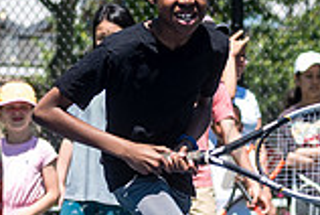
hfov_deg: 5.1
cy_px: 133
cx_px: 198
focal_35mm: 406
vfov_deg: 3.4
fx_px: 3616
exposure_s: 1/1250
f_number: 4.5
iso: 200
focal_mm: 86
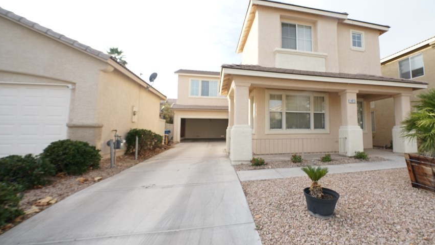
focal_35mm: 16
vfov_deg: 67.0
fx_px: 185
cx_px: 265
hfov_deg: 97.8
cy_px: 112
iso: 250
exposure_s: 1/125
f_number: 8
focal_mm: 12
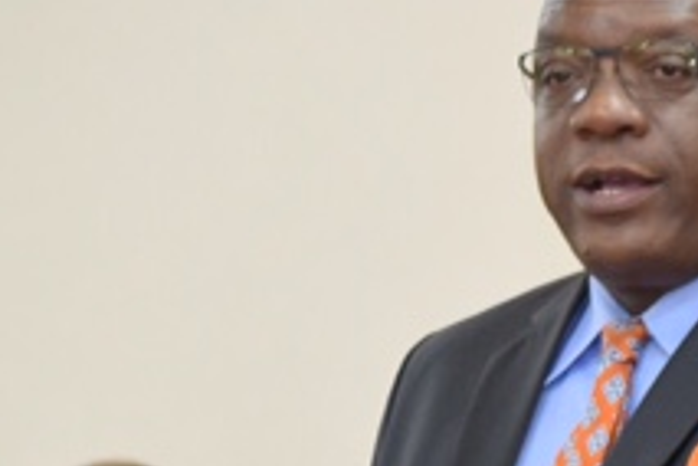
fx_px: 9180
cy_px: 279
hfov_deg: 4.4
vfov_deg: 2.9
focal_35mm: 474
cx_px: 406
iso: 1600
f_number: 5.6
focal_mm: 105
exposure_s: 1/80
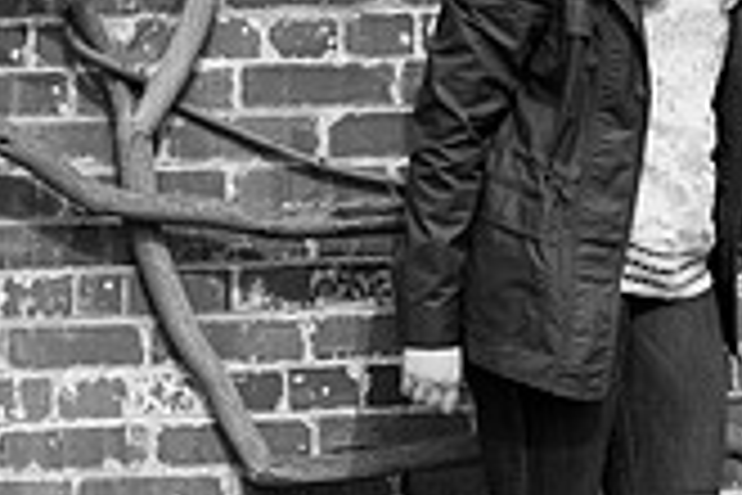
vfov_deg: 5.6
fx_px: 5070
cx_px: 854
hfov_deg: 8.3
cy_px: 191
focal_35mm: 246
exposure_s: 1/1000
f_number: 5
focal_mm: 70
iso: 160
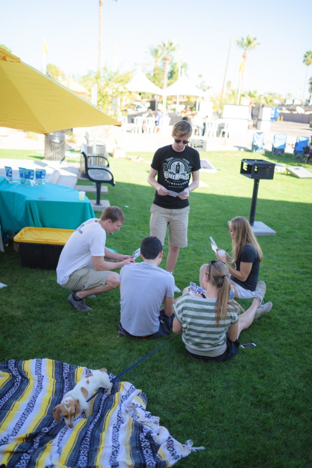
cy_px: 234
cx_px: 156
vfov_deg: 54.4
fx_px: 455
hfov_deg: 37.9
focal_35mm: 35
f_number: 1.4
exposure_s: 1/1600
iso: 100
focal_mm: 35
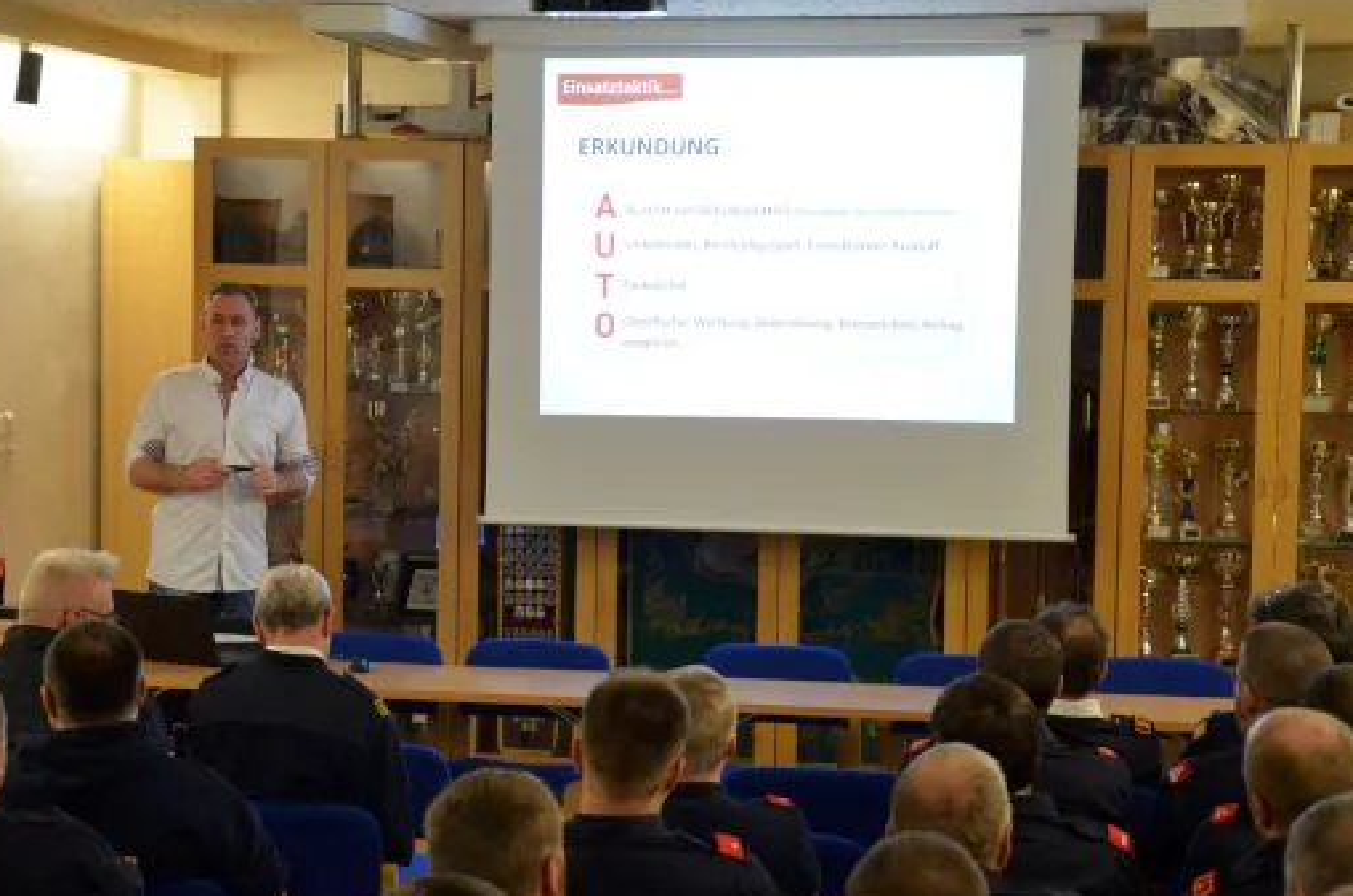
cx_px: 532
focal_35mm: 92
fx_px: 3450
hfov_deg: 22.2
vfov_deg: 14.8
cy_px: 503
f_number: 4.8
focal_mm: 48
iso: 800
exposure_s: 1/40
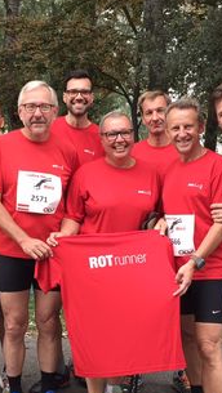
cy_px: 227
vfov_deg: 39.1
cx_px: 63
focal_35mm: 53
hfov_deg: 22.5
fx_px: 554
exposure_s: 1/30
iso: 32
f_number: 2.2
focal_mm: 4.15
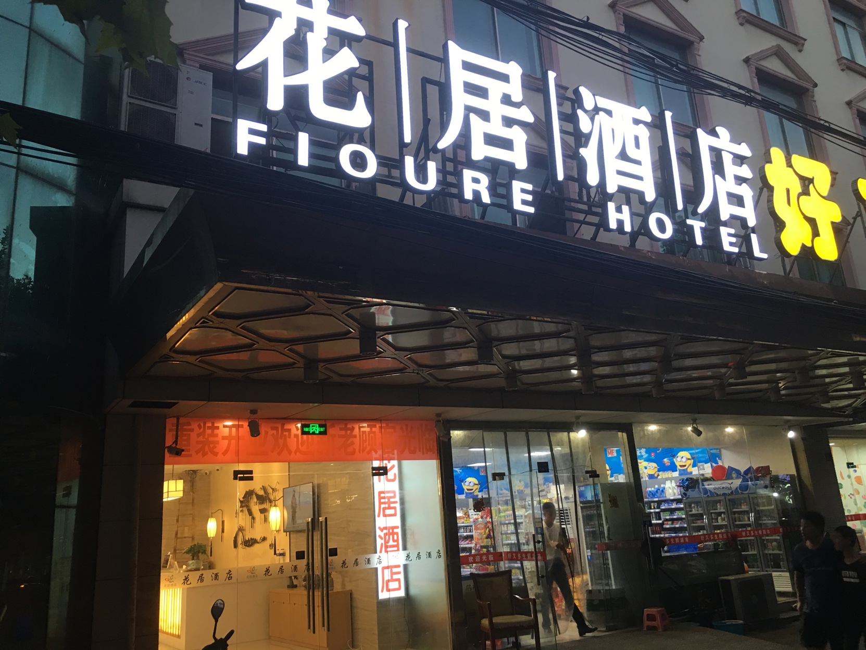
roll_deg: +3.7
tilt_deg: +16.7
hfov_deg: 61.7
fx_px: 725
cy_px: 325
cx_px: 433
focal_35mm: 29
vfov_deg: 48.2
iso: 50
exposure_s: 1/17
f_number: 2.2
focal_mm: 4.15
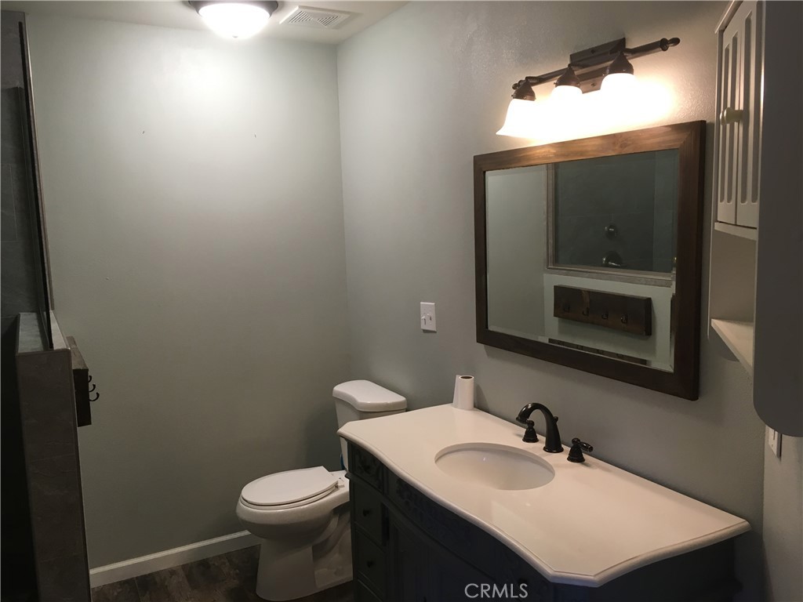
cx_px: 402
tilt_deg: -5.5
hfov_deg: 61.7
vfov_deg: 48.2
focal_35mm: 29
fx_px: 673
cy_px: 301
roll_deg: +1.0
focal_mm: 4.15
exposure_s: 1/30
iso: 64
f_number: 2.2
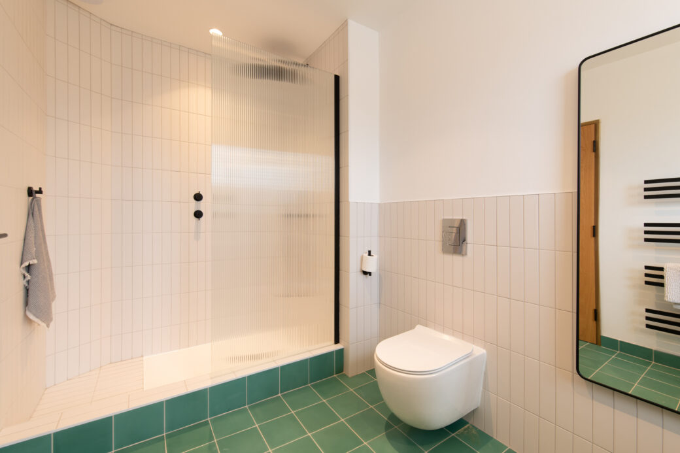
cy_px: 226
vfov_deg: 77.3
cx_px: 340
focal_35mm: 15
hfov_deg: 100.4
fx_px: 283
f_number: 5.6
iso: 200
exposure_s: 1/5
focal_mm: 15
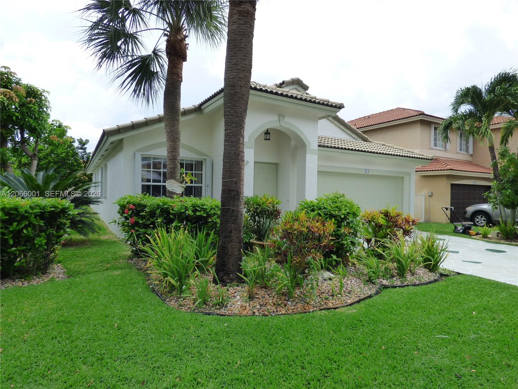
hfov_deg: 81.7
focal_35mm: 20
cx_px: 259
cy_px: 194
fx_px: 299
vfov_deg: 66.0
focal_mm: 3.58
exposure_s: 1/800
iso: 200
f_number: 3.5
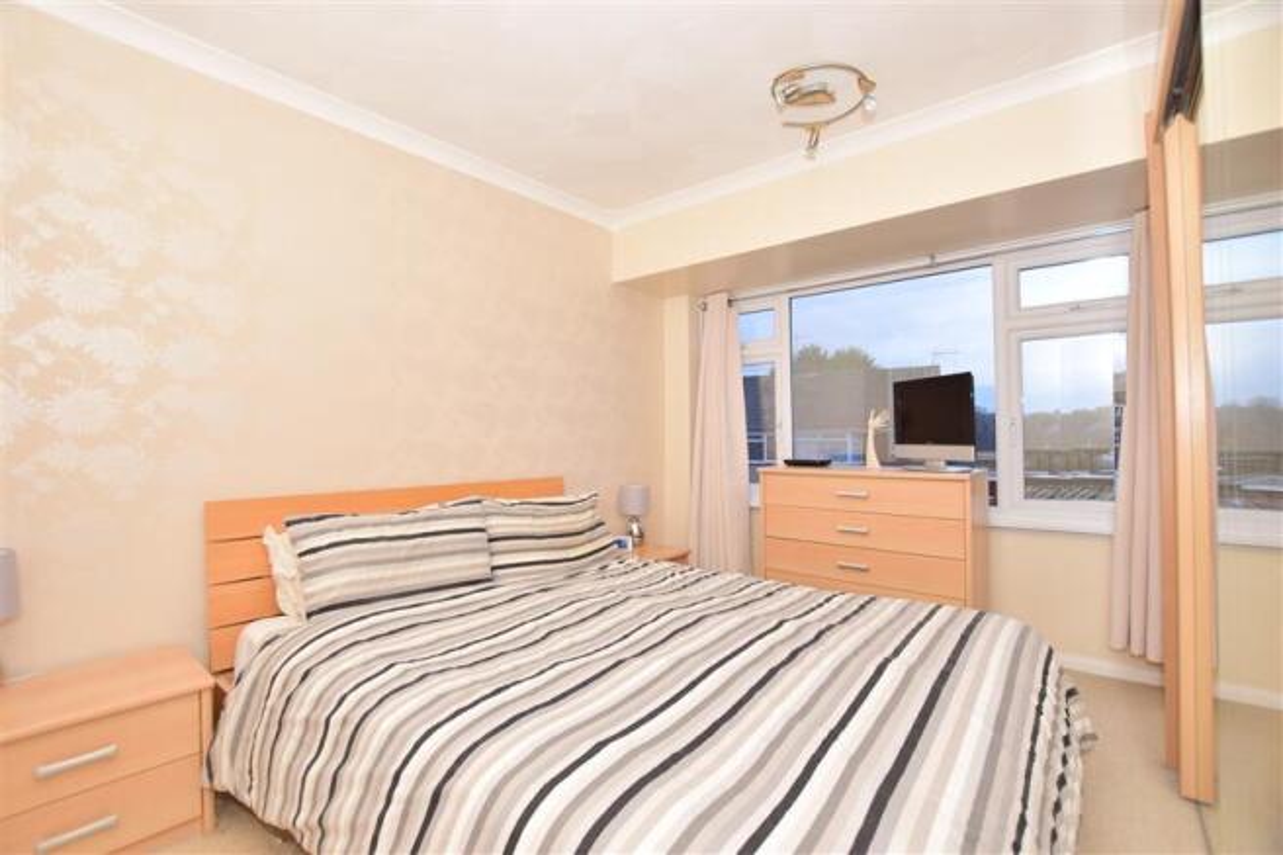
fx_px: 534
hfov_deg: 100.4
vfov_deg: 77.3
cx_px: 642
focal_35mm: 15
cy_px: 428
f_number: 5.6
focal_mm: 10
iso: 400
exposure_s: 1/60
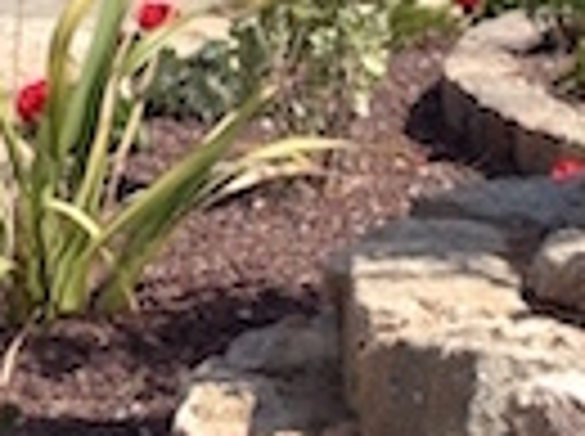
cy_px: 9
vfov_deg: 6.8
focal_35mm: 216
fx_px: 3644
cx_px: 198
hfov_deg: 9.2
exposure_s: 1/1534
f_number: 2.4
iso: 50
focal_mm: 4.28
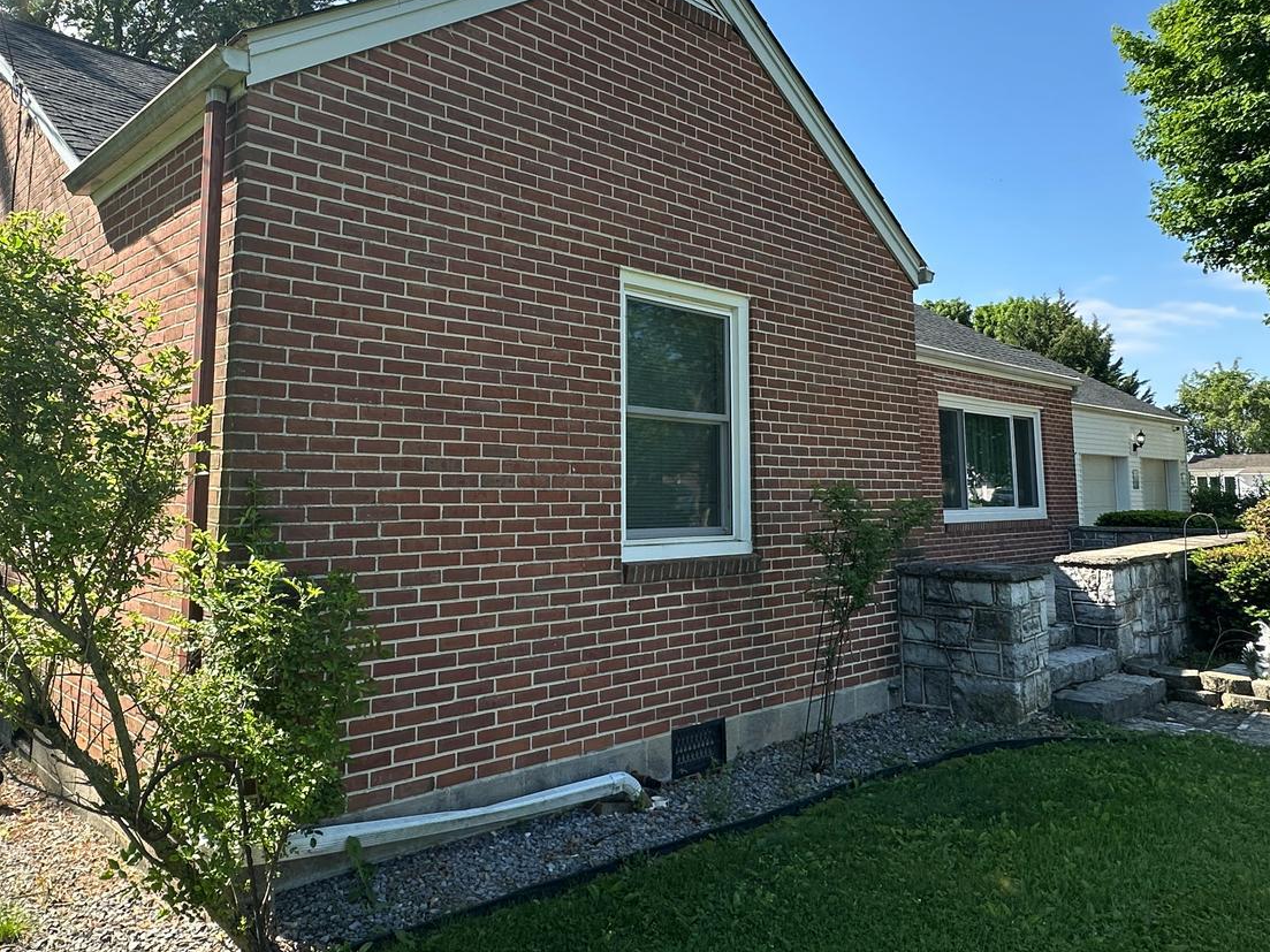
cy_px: 381
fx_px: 954
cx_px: 533
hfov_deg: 66.9
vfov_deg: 52.7
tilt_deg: +6.7
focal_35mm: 26
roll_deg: -0.7
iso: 40
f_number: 2.2
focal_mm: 2.22
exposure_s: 1/467
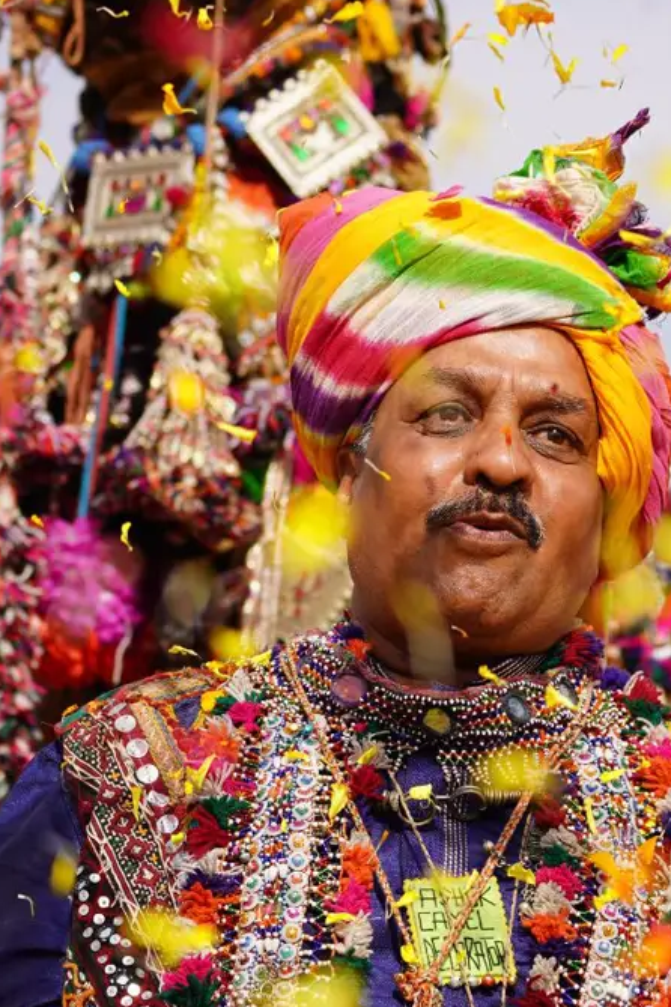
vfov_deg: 14.9
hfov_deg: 9.9
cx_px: 343
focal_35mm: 138
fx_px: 3862
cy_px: 512
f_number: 4.5
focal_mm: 70
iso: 200
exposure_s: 1/1600
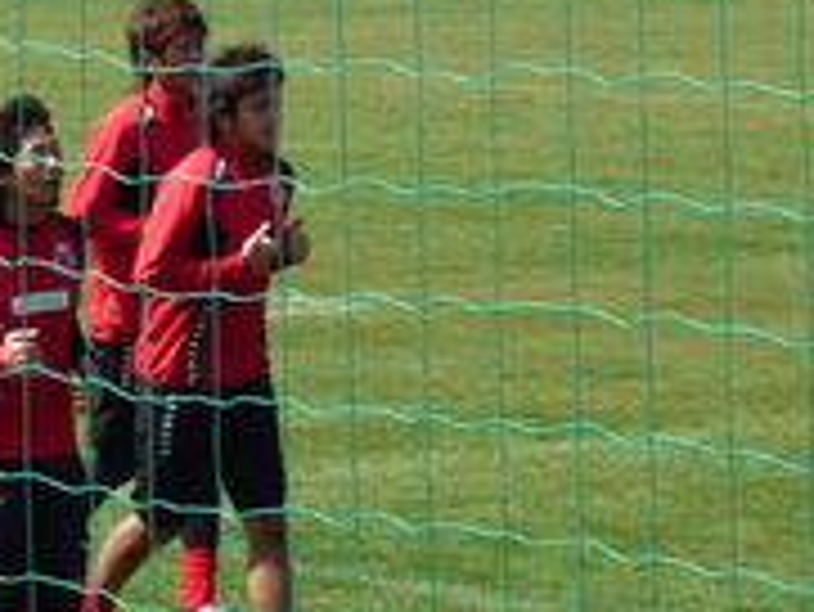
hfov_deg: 7.4
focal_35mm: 267
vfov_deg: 5.6
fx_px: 6283
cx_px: 108
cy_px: 281
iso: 100
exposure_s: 1/320
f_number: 4.9
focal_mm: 11.3
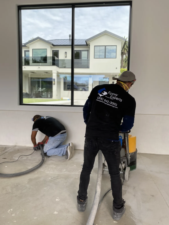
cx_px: 84
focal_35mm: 26
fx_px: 169
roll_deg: -0.2
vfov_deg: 67.3
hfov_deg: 53.1
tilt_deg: -4.6
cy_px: 112
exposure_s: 1/421
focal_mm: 4.25
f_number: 1.8
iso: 32
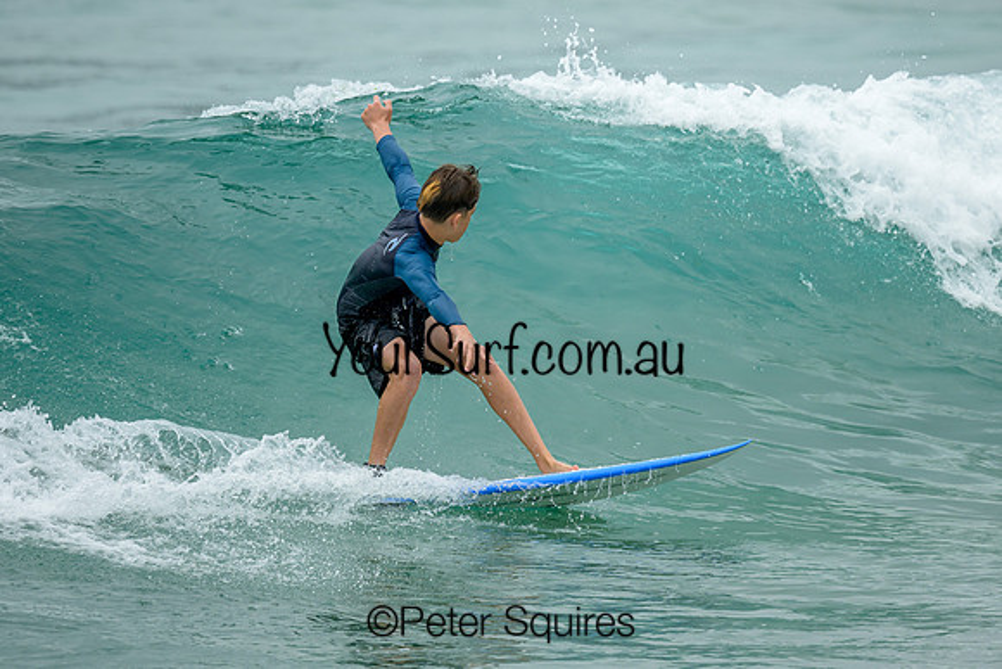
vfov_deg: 1.3
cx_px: 473
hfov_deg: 1.9
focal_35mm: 1095
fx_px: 30486
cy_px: 211
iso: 280
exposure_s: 1/2000
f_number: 6.3
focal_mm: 800
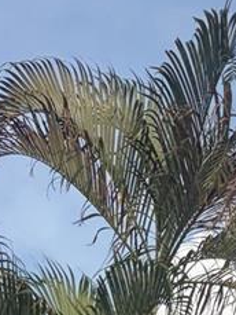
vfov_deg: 12.0
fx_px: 1235
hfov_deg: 10.7
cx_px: 292
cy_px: 722
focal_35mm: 136
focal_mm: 5.96
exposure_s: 1/5348
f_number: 1.6
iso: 64
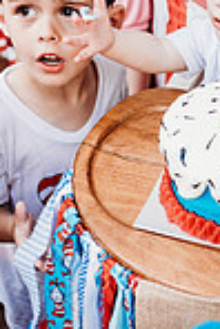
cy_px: 89
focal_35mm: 73
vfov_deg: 27.4
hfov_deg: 18.2
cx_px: 229
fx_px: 668
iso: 400
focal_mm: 24
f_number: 2.5
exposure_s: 1/200
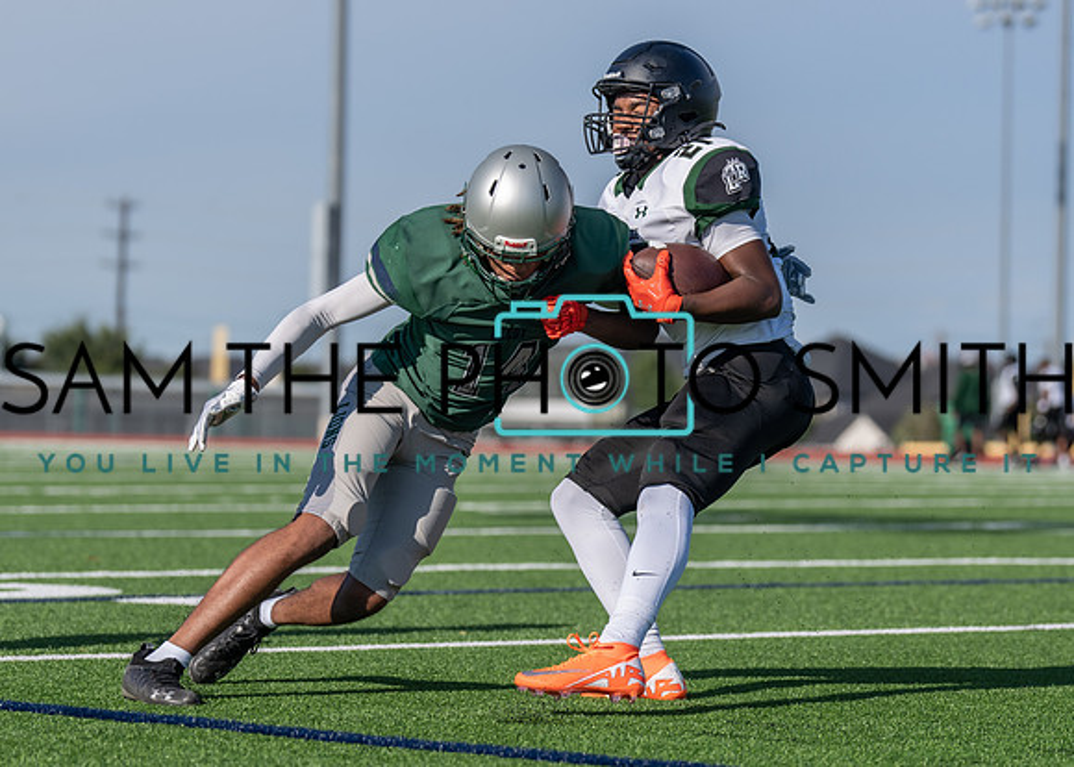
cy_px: 394
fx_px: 4835
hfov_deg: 12.7
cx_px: 551
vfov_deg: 9.1
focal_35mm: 159
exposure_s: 1/2500
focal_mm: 105
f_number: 2.8
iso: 100
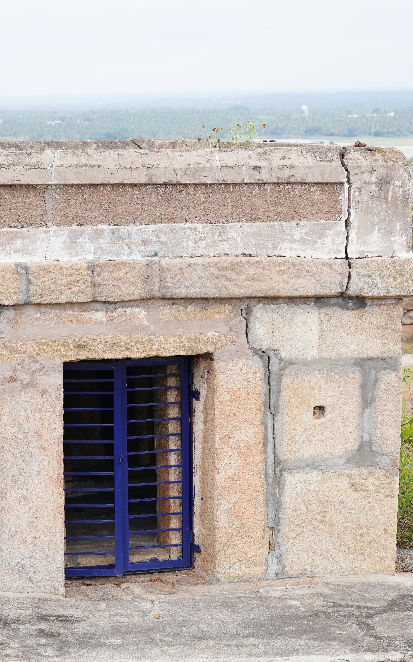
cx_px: 130
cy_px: 325
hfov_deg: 13.7
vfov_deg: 21.9
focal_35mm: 95
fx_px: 1711
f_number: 5.6
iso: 100
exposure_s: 1/160
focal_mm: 53
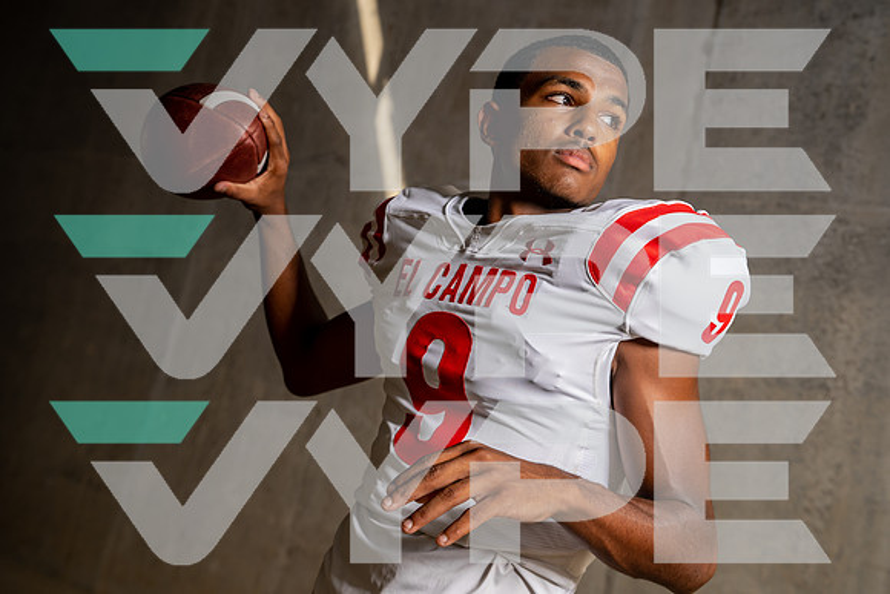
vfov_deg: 28.7
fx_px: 1162
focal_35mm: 47
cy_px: 297
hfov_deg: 41.9
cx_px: 445
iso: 100
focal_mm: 47
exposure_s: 1/200
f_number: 5.6
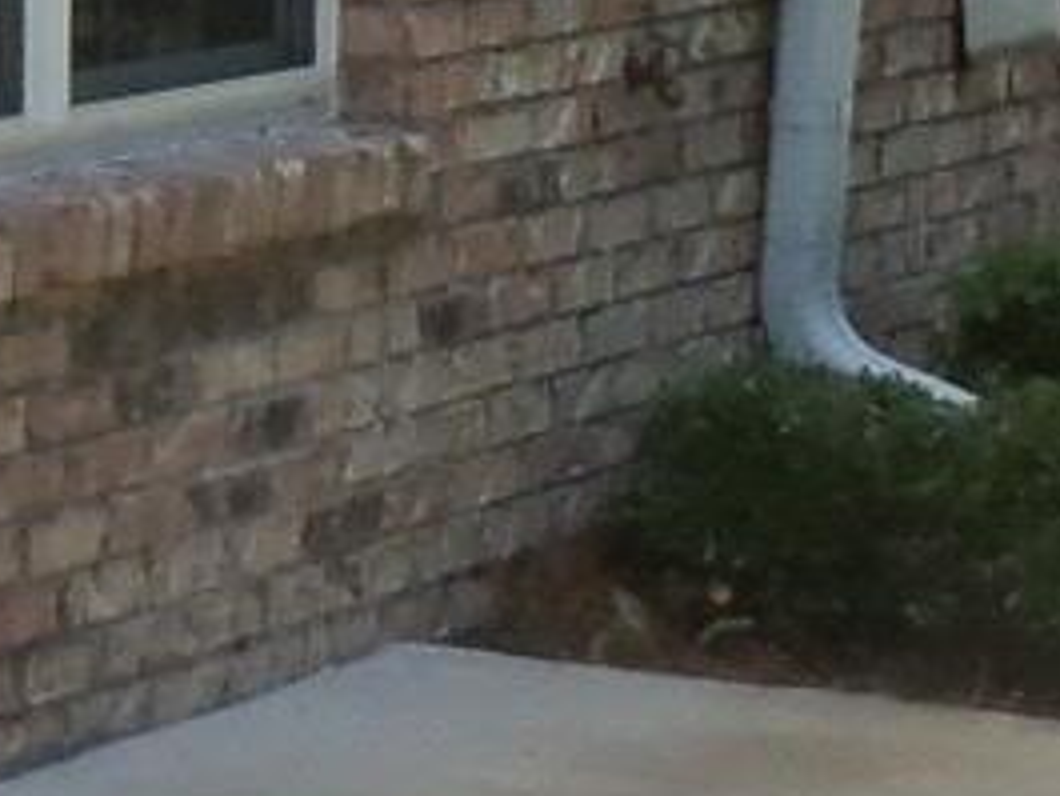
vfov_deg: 6.8
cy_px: -368
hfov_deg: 8.6
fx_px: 6617
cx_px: -1152
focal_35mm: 216
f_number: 3.3
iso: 64
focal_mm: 5.1
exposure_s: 1/320
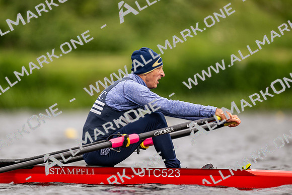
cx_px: 146
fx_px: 4868
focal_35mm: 600
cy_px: 98
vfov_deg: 2.3
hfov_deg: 3.4
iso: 720
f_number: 4
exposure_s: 1/2500
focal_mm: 600
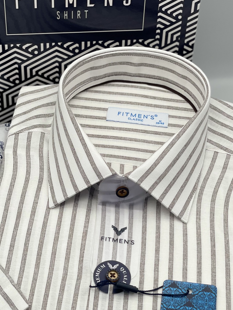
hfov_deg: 17.6
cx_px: 113
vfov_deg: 23.2
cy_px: 208
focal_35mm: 84
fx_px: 754
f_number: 2
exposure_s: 1/178
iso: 25
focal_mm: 6
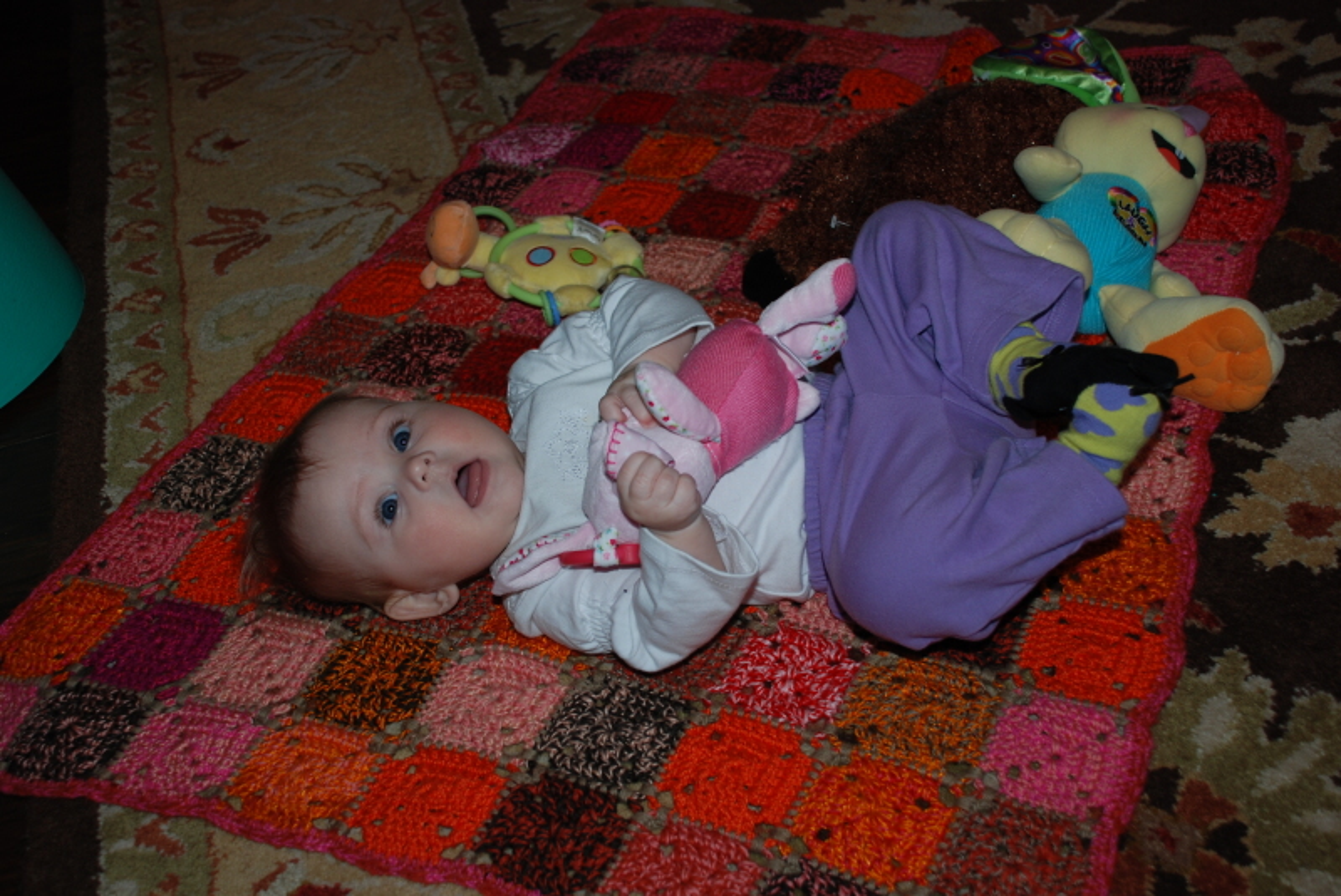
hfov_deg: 46.4
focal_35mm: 42
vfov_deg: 32.0
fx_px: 1566
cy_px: 448
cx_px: 670
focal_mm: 28
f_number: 4
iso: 200
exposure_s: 1/60
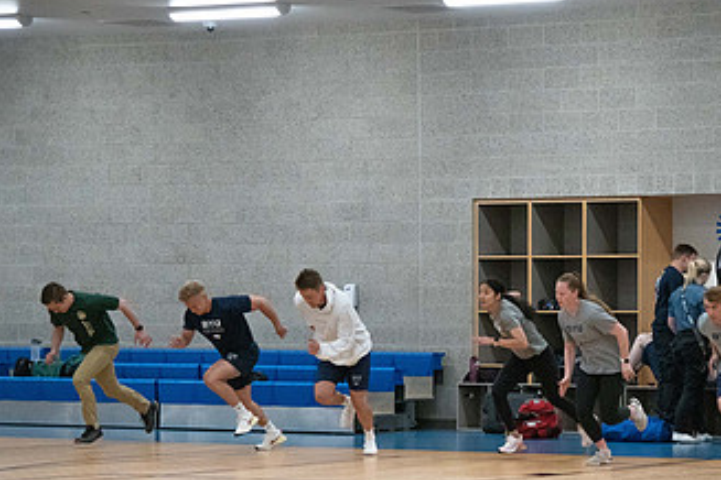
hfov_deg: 14.5
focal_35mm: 141
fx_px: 2824
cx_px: 584
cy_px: 356
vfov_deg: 9.7
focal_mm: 78
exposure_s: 1/800
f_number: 4
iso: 6400
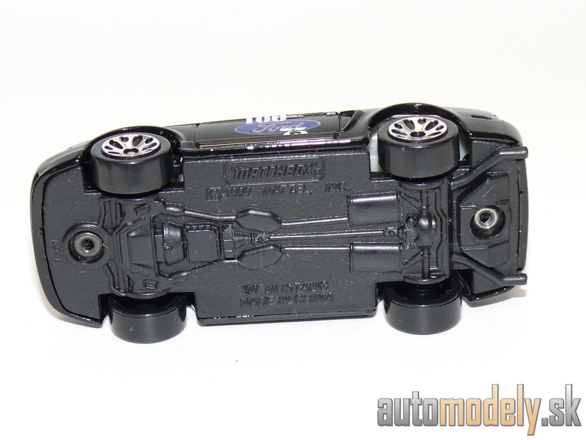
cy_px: 220
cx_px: 293
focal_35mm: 103
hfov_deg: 19.1
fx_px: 1744
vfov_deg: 14.4
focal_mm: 13.6
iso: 100
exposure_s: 1/30
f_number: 4
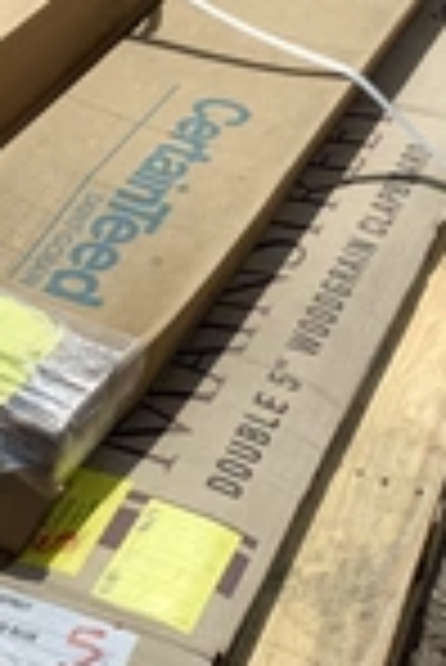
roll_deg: -2.1
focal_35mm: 87
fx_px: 1613
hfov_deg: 15.6
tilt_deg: -32.3
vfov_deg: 23.2
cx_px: 86
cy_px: 198
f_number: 2.4
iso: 25
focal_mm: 3.3
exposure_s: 1/3546
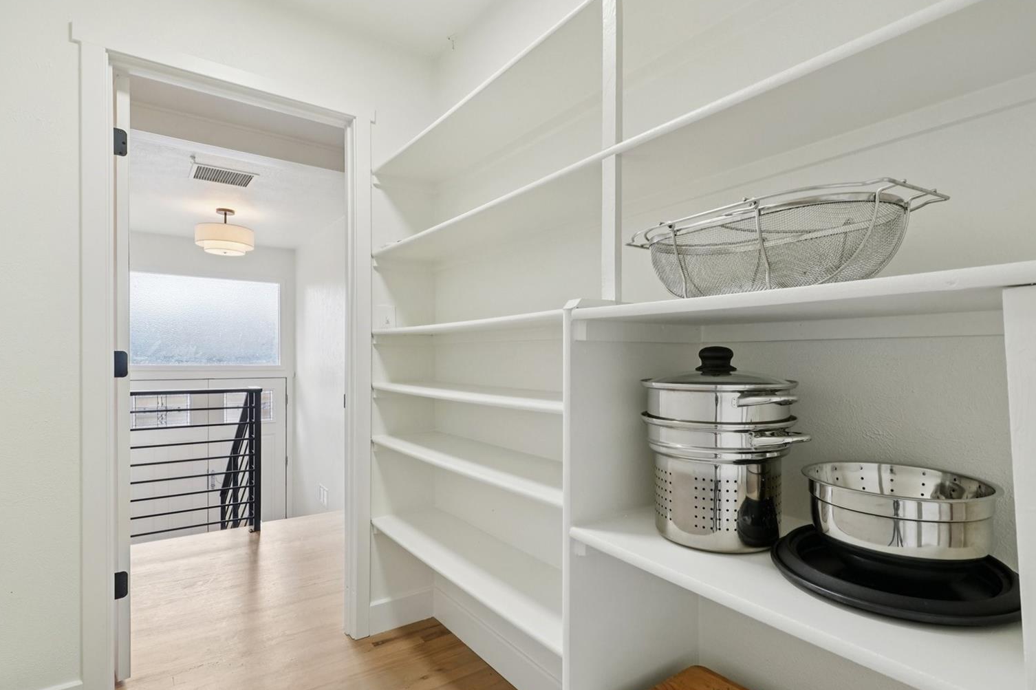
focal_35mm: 18
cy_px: 358
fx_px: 504
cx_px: 524
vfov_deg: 68.7
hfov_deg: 91.5
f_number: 8
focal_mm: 11
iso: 250
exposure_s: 1/30
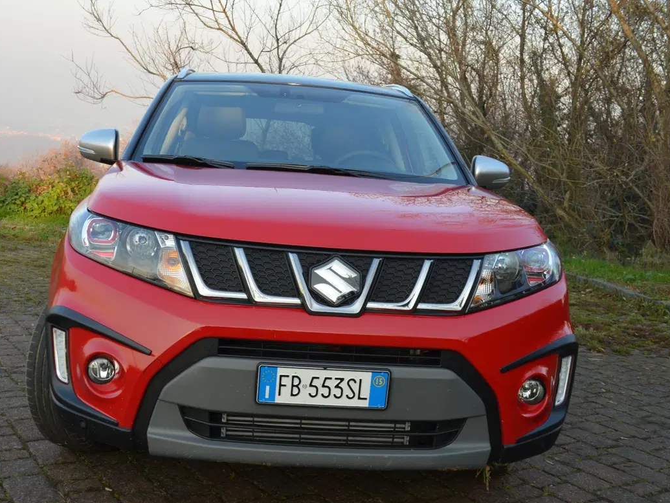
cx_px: 286
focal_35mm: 40
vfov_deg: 36.0
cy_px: 256
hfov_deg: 46.6
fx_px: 774
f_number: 5.6
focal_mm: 24
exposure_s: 1/125
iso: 200
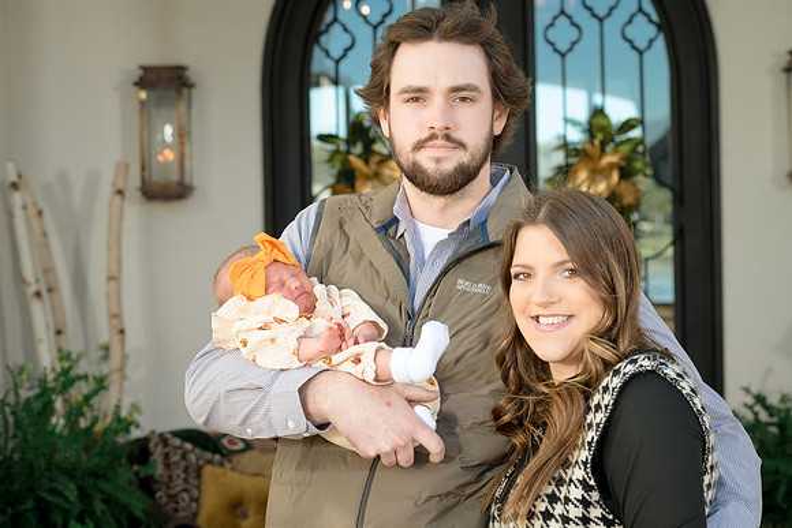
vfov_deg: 15.2
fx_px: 1980
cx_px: 396
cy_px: 264
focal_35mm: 90
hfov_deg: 22.6
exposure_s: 1/250
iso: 400
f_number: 7.1
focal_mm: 90
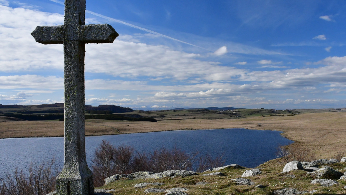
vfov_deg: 31.8
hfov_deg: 53.4
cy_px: 126
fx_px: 340
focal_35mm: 37
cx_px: 215
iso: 2000
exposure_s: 1/400
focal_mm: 18
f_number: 20
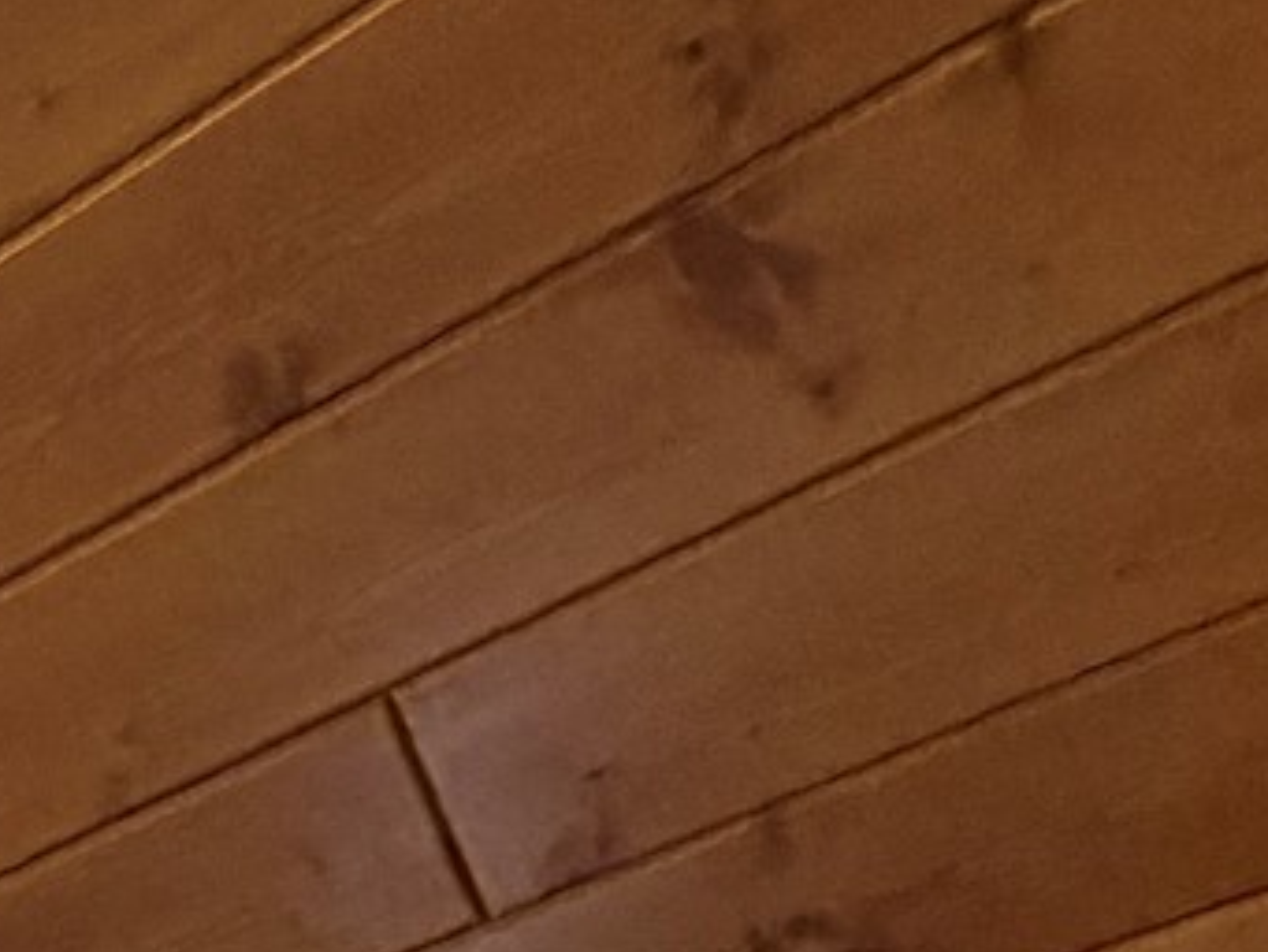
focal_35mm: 84
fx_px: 3078
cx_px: -829
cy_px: 2640
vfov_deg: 11.9
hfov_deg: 19.2
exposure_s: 1/60
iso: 400
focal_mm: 2.22
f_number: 2.2
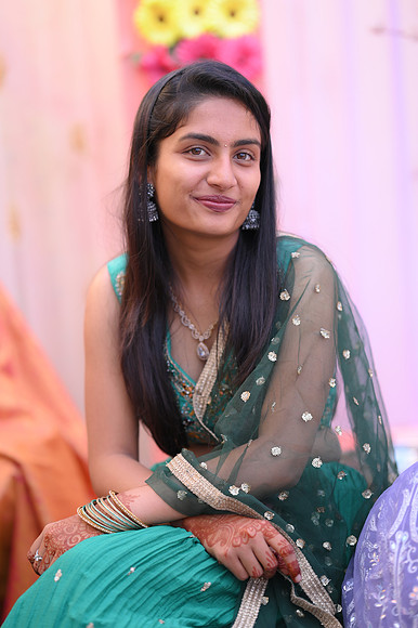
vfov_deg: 23.9
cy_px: 314
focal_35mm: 85
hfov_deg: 16.1
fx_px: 1482
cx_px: 209
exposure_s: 1/250
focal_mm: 85
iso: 125
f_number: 1.8
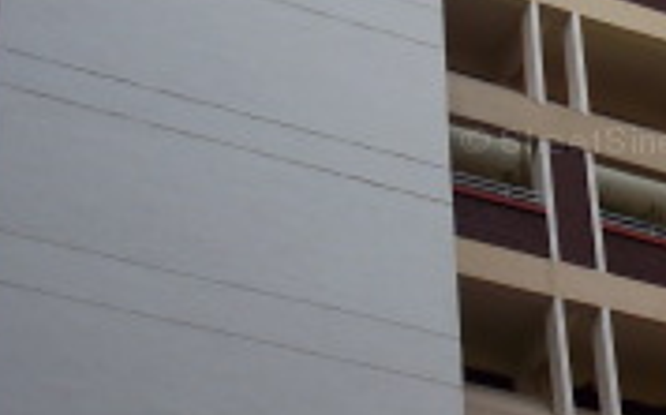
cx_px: 741
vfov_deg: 10.8
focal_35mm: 121
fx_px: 2195
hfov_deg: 16.7
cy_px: 146
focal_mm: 6.2
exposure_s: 1/400
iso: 80
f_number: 2.8
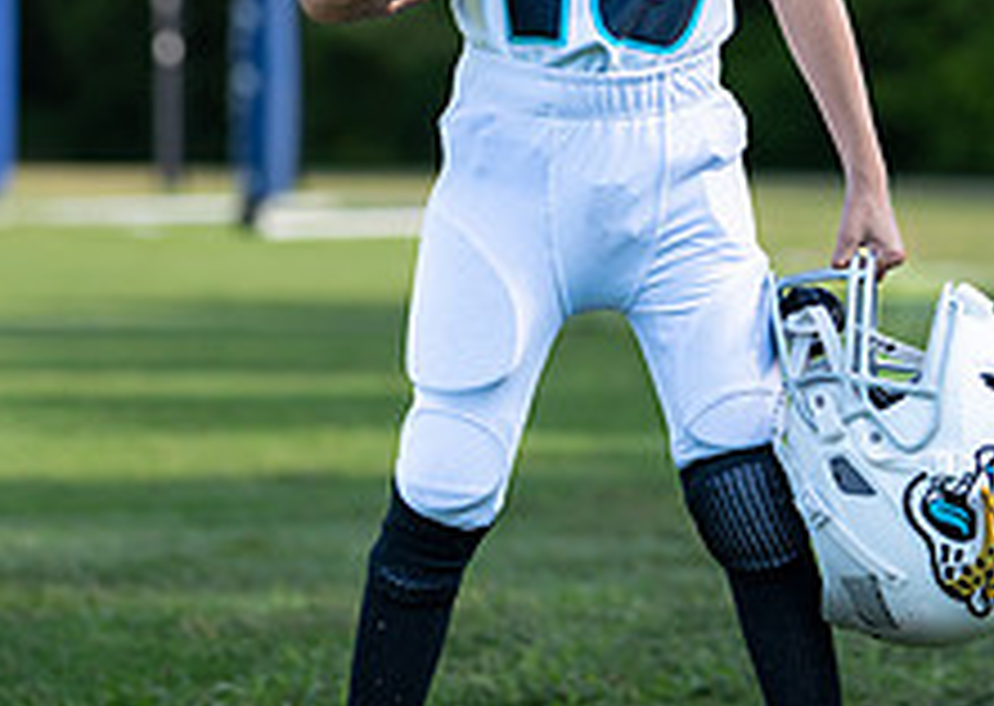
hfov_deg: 13.1
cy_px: 8
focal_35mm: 153
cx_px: 653
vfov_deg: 9.3
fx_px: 4311
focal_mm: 50
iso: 100
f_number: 1.6
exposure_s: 1/2000
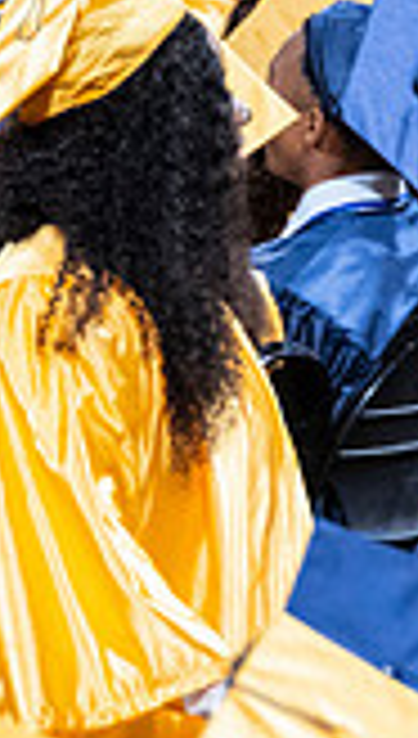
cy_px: 1
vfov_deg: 1.9
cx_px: -208
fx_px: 21679
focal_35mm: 1107
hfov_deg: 1.1
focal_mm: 200
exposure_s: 1/200
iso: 2000
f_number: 4
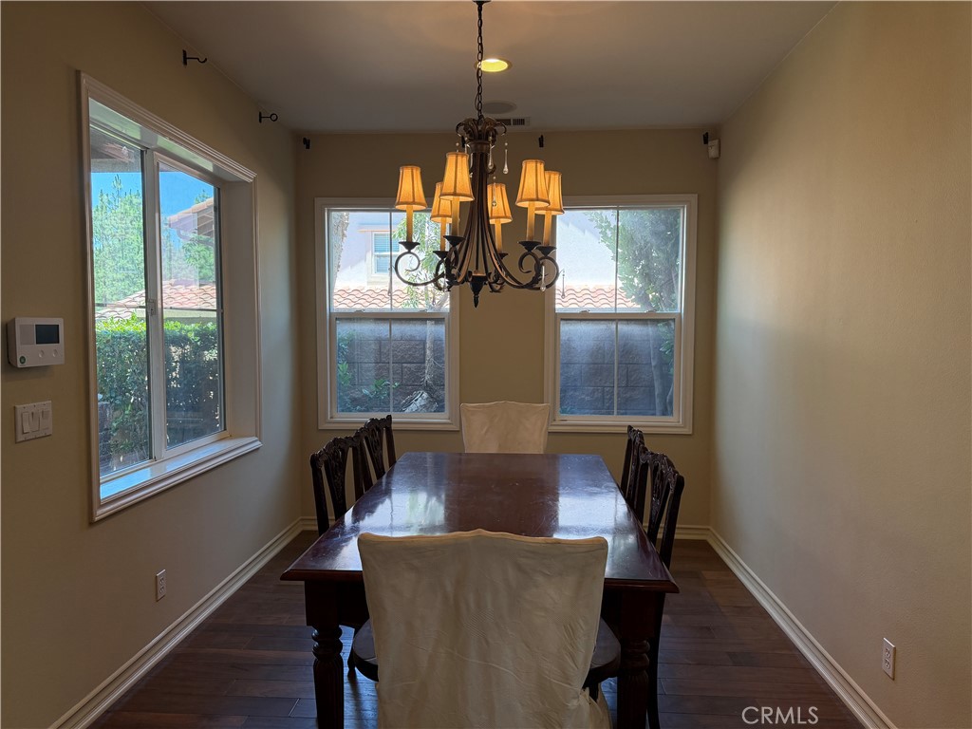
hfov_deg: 71.6
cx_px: 486
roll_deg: -0.3
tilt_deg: -2.8
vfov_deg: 56.8
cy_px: 364
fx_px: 674
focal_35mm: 24
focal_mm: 6.76
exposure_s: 1/227
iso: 200
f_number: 1.78
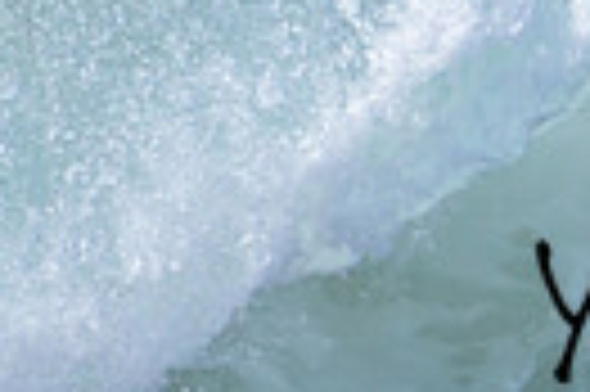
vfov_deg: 0.3
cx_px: 1000
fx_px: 72496
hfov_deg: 0.5
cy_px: 273
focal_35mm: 4429
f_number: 11
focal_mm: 1000
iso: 1000
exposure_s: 1/2000
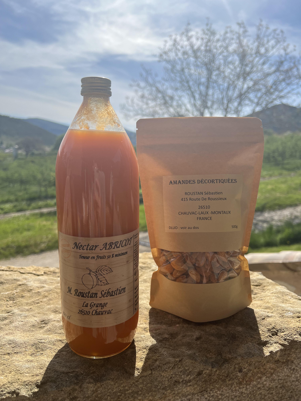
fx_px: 301
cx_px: 150
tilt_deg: -8.8
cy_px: 200
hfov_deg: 53.1
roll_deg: -2.9
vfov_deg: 67.3
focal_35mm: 26
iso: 50
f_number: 1.5
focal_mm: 5.7
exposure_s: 1/5882
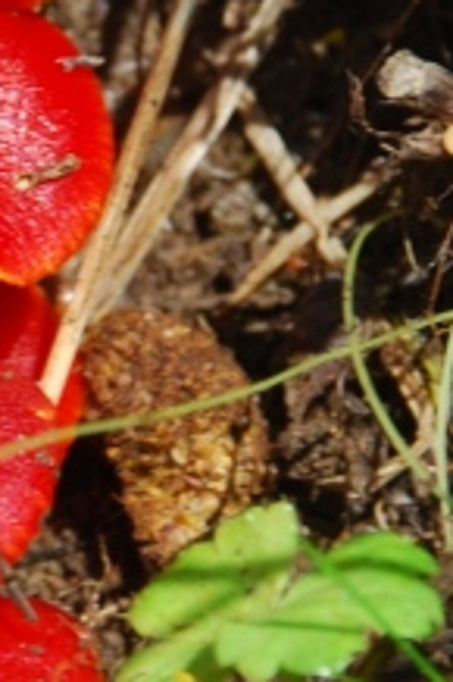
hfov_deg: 2.0
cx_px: -294
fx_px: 12653
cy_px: 236
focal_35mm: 669
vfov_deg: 3.1
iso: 100
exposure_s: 1/125
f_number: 8
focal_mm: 95
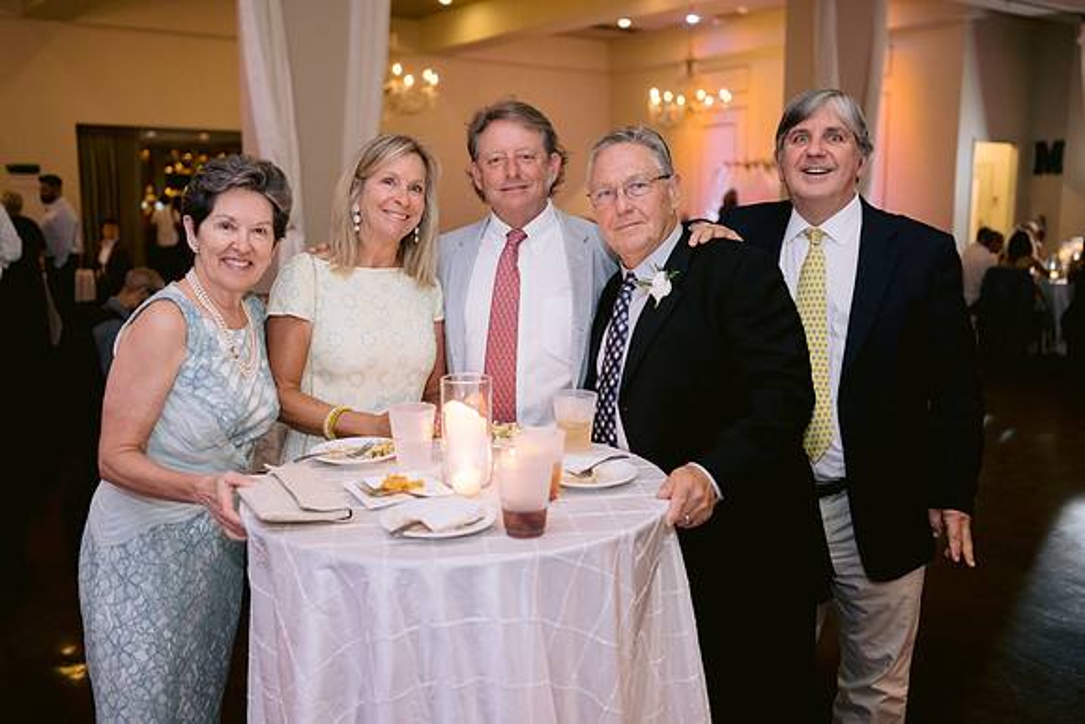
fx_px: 1055
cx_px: 542
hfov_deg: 54.4
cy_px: 362
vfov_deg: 37.9
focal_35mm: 35
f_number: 2.2
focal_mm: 35
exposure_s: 1/125
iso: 1250
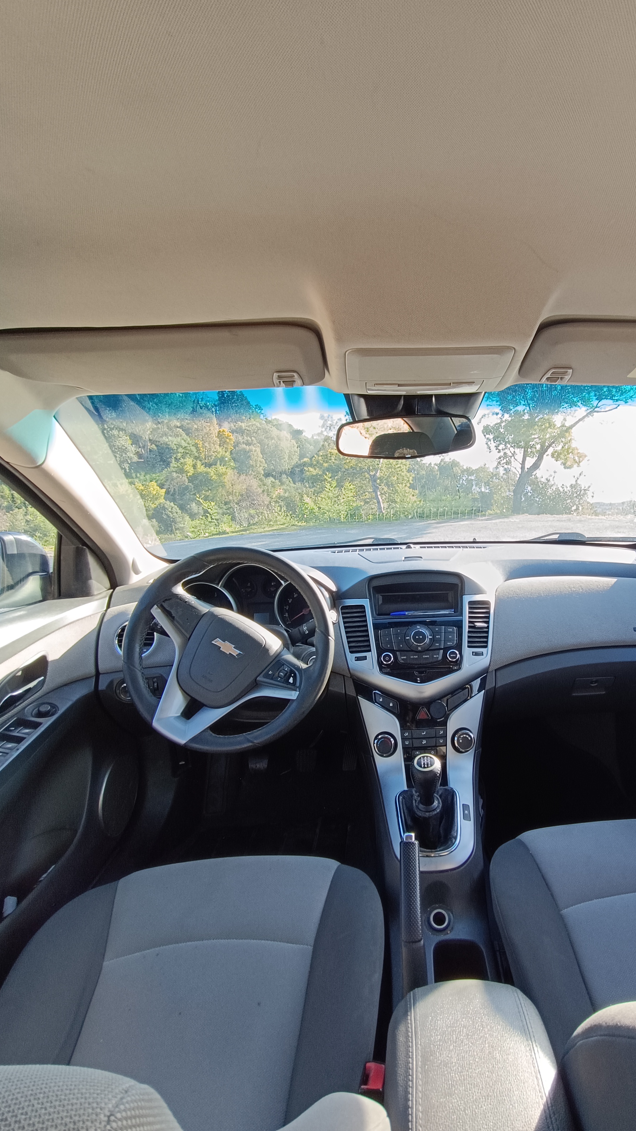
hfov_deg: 59.7
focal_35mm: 18
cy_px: 574
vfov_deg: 92.7
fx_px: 540
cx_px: 420
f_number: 2.2
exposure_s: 1/100
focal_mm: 1.66
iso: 69
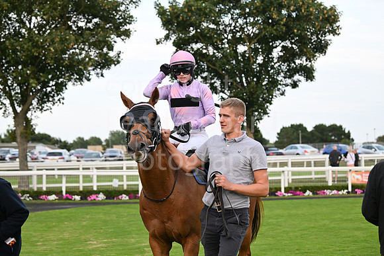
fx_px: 747
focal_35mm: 70
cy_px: 128
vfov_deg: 19.5
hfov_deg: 28.8
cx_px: 192
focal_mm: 70
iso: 1250
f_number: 4
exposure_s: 1/1250
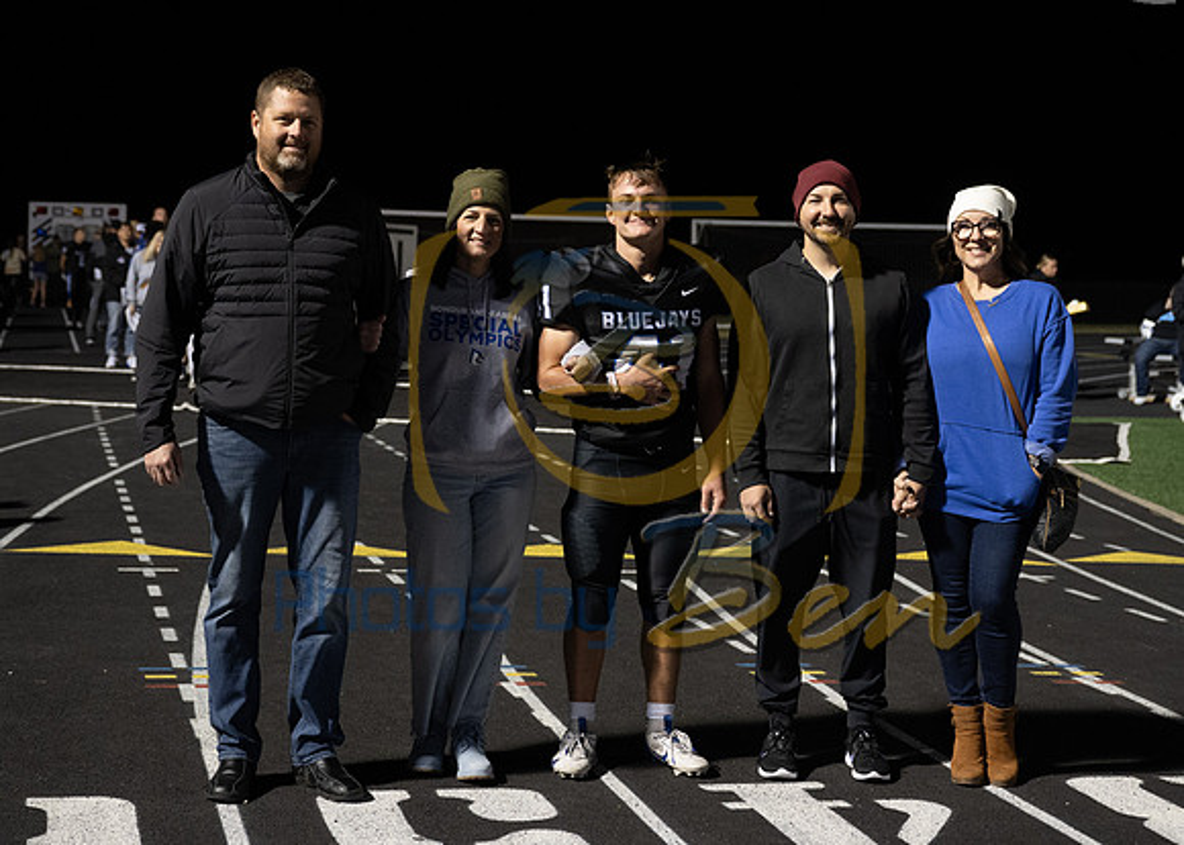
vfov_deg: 22.6
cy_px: 354
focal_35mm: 63
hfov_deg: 31.3
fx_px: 2111
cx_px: 516
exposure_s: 1/160
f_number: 3.5
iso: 1600
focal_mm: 40
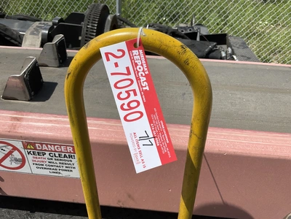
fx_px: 244
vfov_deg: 48.2
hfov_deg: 61.7
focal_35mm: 29
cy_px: 110
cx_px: 146
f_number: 1.8
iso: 25
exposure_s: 1/2427
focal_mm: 3
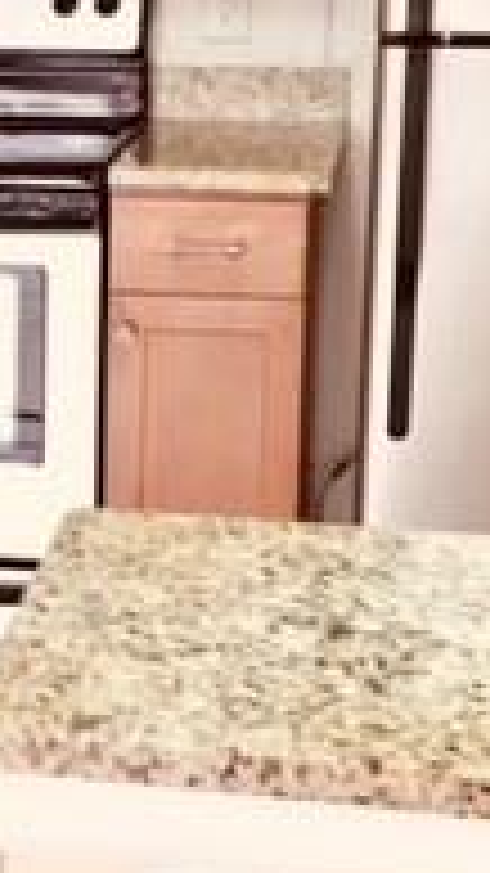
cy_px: 320
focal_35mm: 104
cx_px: -252
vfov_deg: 20.5
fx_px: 2404
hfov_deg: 11.2
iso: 80
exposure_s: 1/30
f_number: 2.2
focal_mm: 4.15
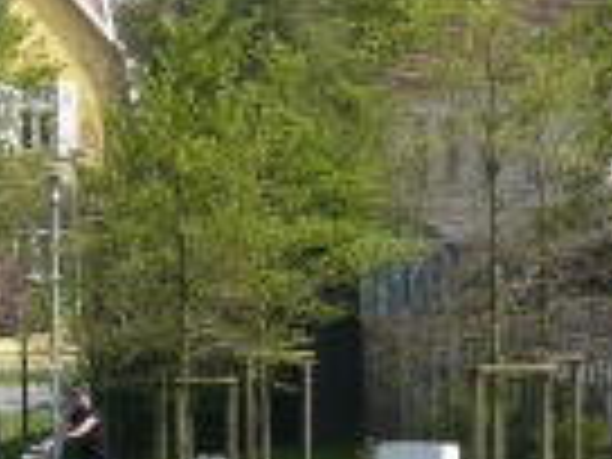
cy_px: 135
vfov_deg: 3.5
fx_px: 7585
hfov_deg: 4.6
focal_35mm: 429
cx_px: -306
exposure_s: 1/250
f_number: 5.6
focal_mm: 19.9
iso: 100
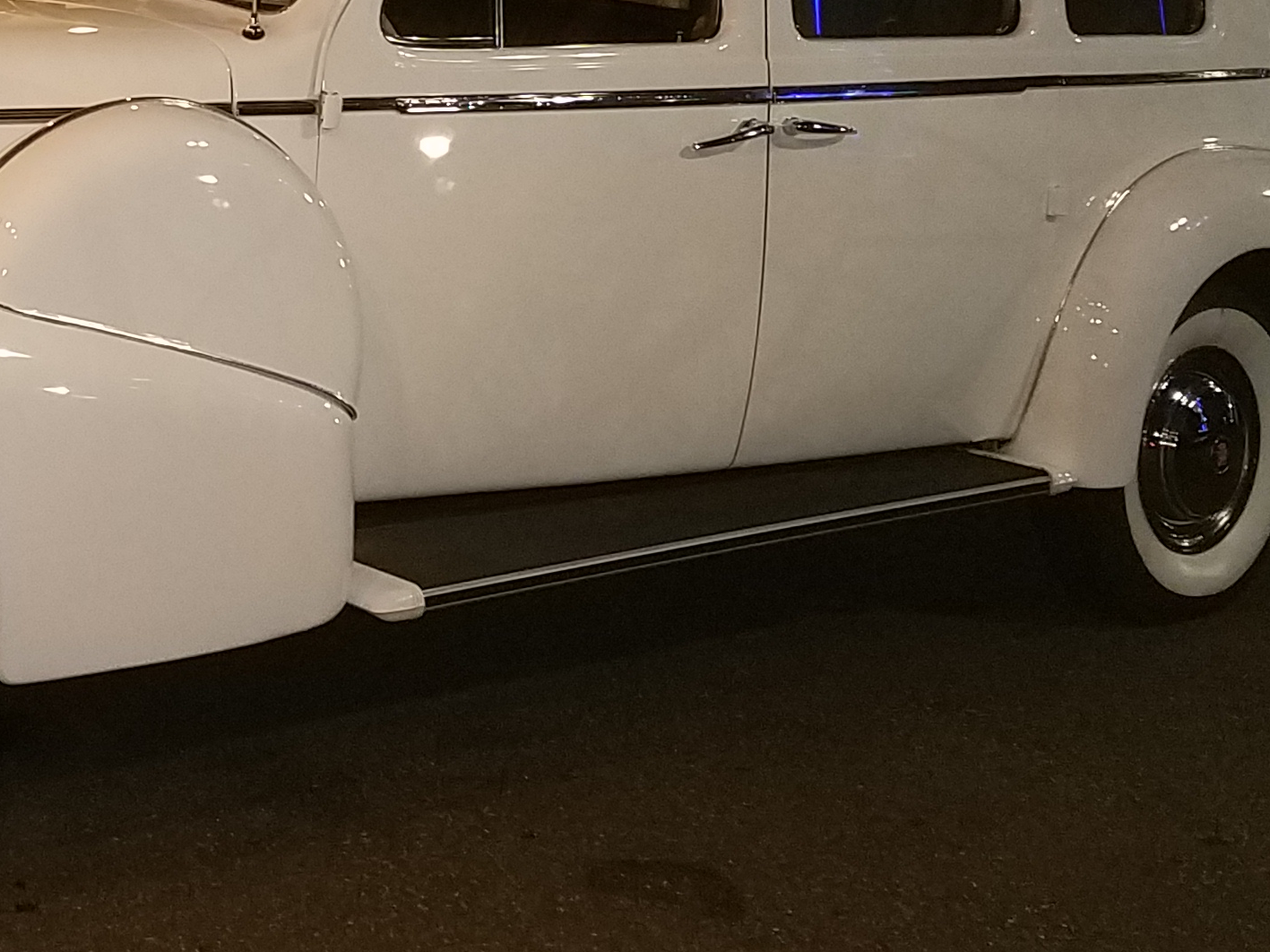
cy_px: 11
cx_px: 140
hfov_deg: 25.6
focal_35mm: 74
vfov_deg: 19.3
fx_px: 2714
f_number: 1.7
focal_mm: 4.2
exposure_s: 1/10
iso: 160
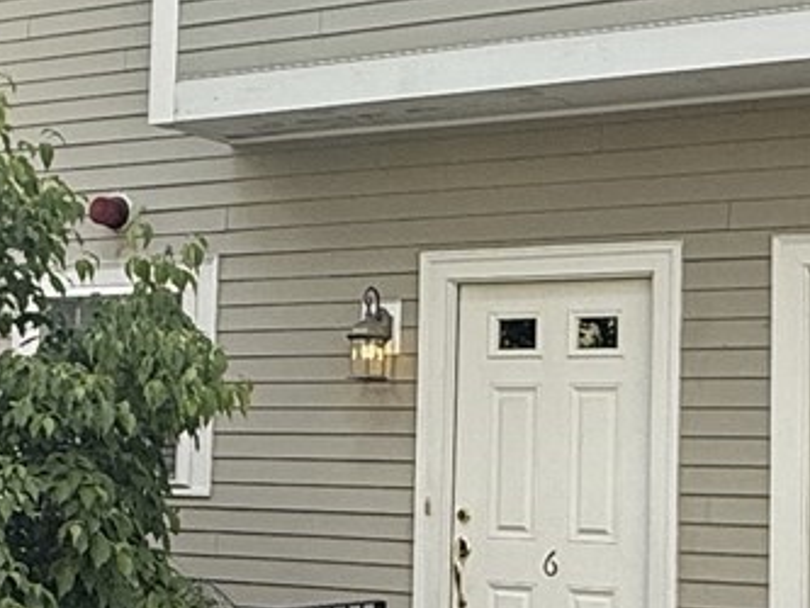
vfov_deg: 17.2
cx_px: 272
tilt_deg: +4.8
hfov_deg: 22.7
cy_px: 340
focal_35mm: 86
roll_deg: -1.5
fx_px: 2013
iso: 50
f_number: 2.2
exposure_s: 1/590
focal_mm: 2.22
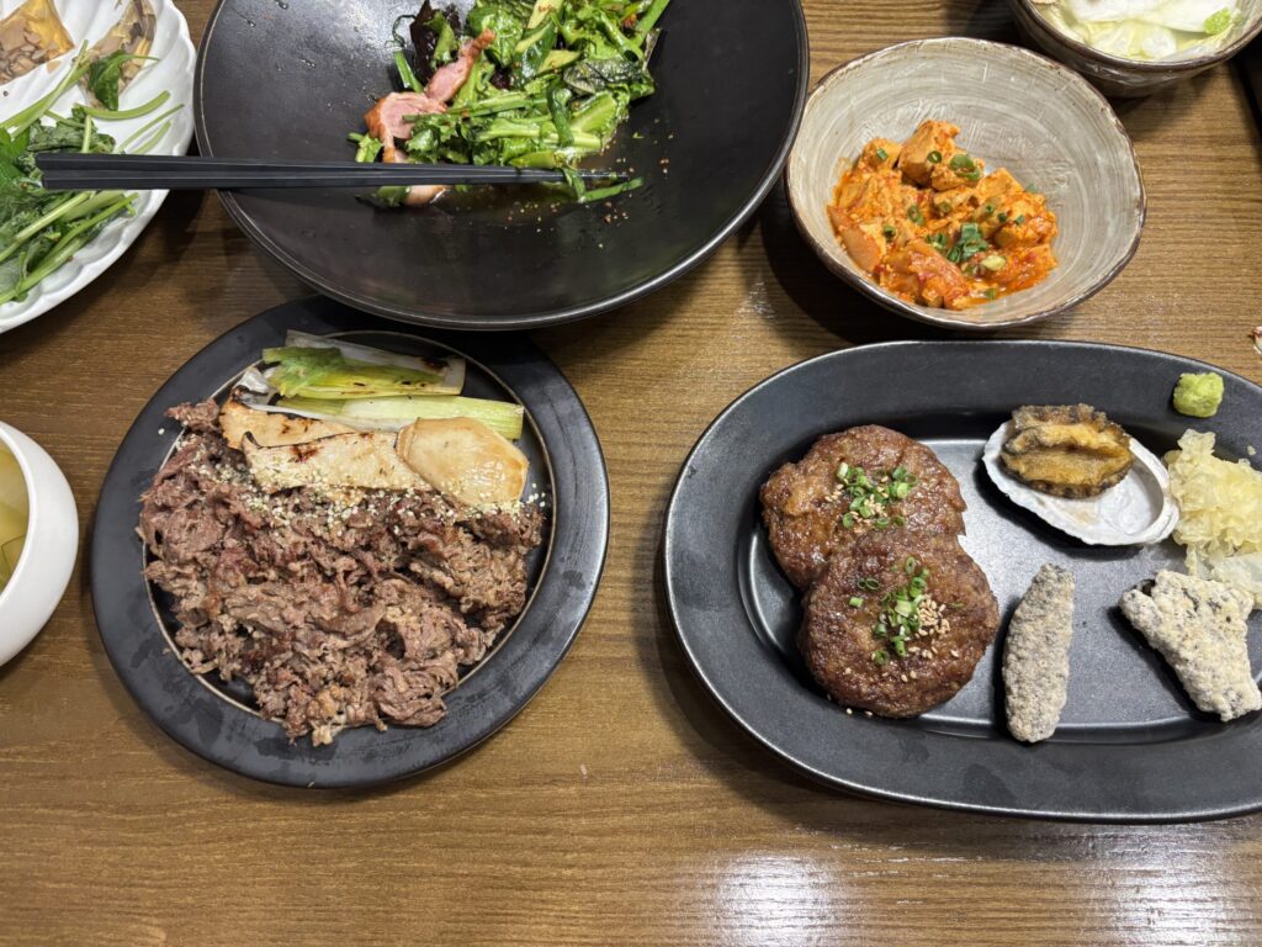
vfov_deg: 53.1
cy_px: 474
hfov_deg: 67.3
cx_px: 631
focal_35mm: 26
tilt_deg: -70.3
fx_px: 948
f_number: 1.6
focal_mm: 5.96
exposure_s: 1/60
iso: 320
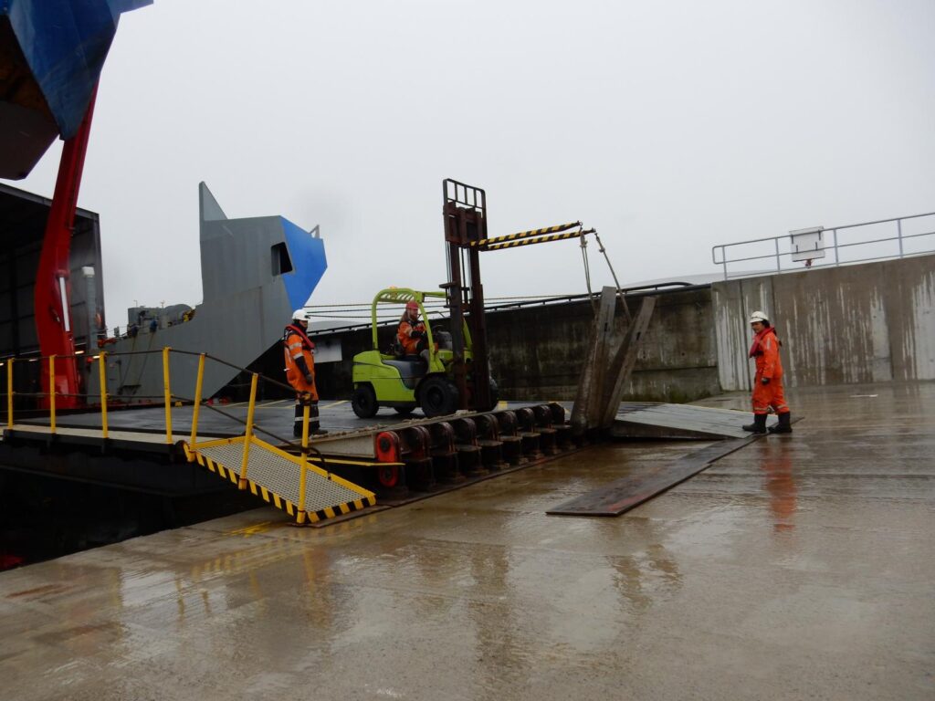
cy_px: 350
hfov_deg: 69.4
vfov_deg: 54.9
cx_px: 468
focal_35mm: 25
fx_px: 675
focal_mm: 4.5
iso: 125
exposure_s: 1/400
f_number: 3.7
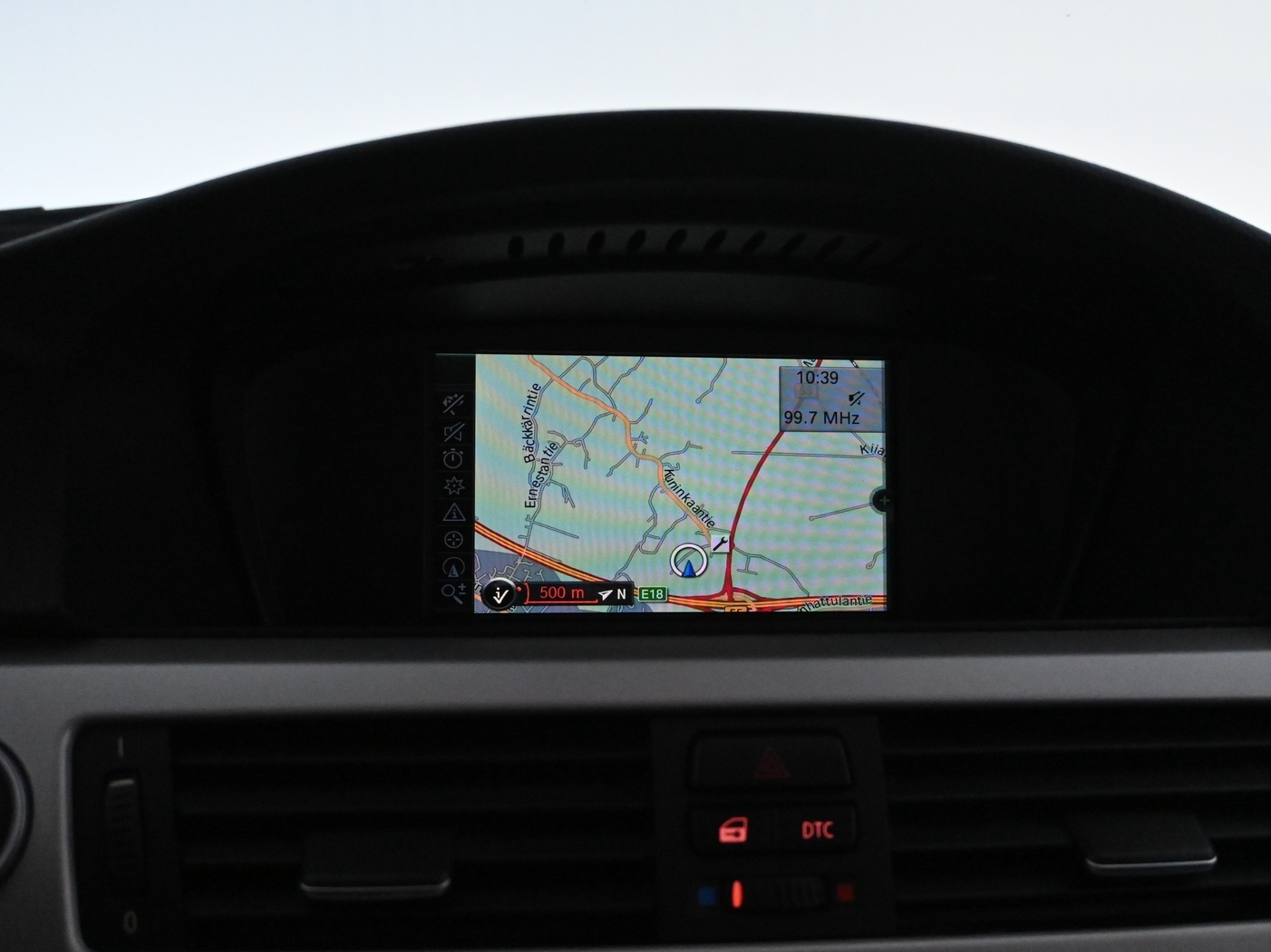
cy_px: 478
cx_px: 684
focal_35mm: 40
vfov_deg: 35.9
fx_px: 1468
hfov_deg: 46.8
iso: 6400
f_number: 4.5
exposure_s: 1/200
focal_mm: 24
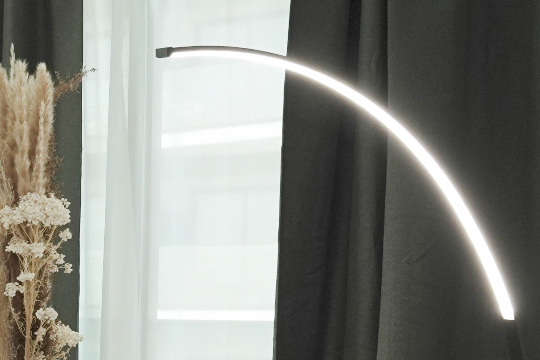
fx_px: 1155
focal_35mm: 77
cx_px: -312
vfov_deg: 17.2
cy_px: 380
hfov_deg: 21.3
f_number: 7.1
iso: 1000
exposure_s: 1/100
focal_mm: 18
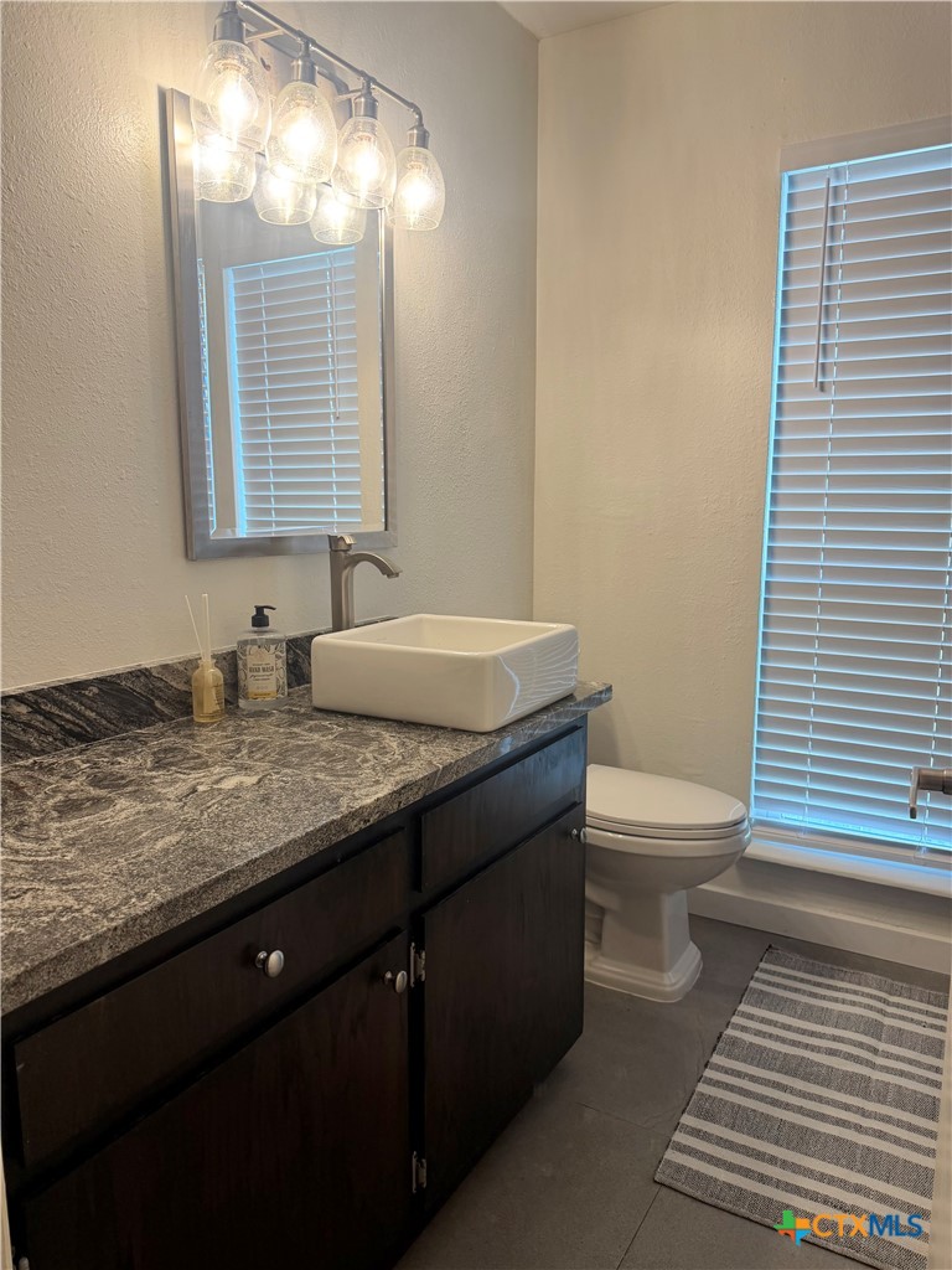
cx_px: 476
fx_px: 880
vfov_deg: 71.6
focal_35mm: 24
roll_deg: -0.1
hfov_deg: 56.8
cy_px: 635
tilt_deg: -10.0
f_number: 1.78
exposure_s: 1/120
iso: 160
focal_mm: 6.76
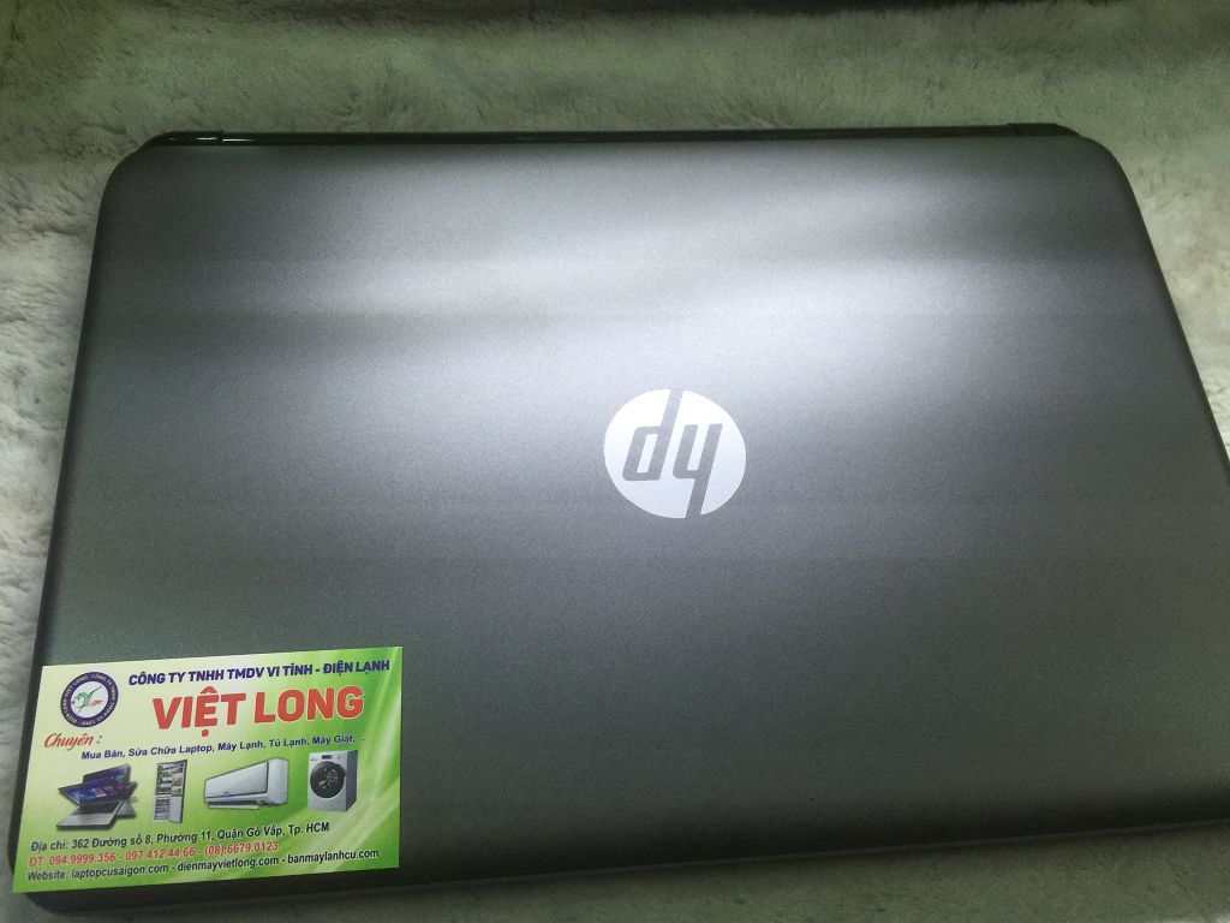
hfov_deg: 61.7
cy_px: 462
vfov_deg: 48.2
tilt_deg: -63.4
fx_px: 1030
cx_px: 615
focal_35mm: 29
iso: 50
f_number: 2.2
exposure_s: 1/30
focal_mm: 4.15
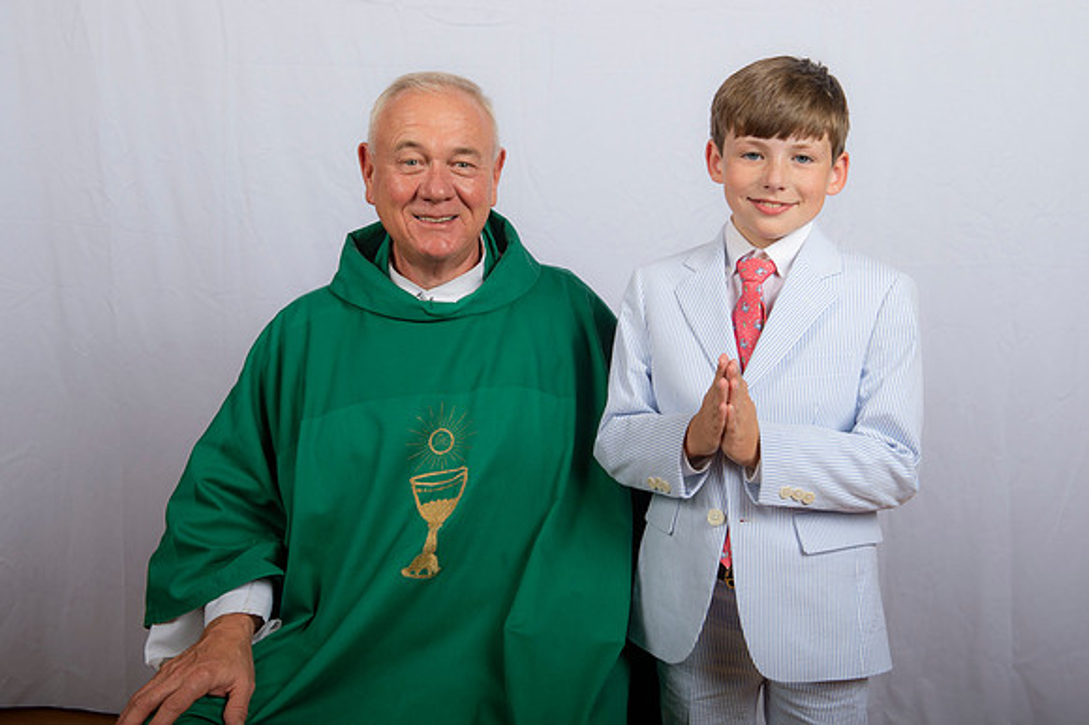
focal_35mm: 48
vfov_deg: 28.0
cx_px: 544
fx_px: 1451
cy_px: 362
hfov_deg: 41.1
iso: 320
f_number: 8
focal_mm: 48
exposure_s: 1/200
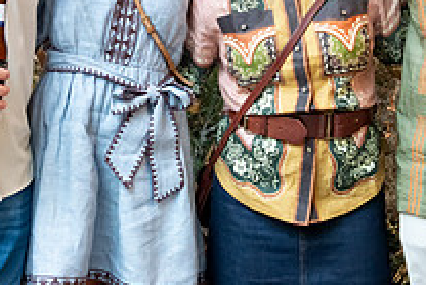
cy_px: -40
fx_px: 1480
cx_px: 211
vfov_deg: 10.8
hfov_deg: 16.4
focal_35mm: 125
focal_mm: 44
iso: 4000
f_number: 5.6
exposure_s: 1/100
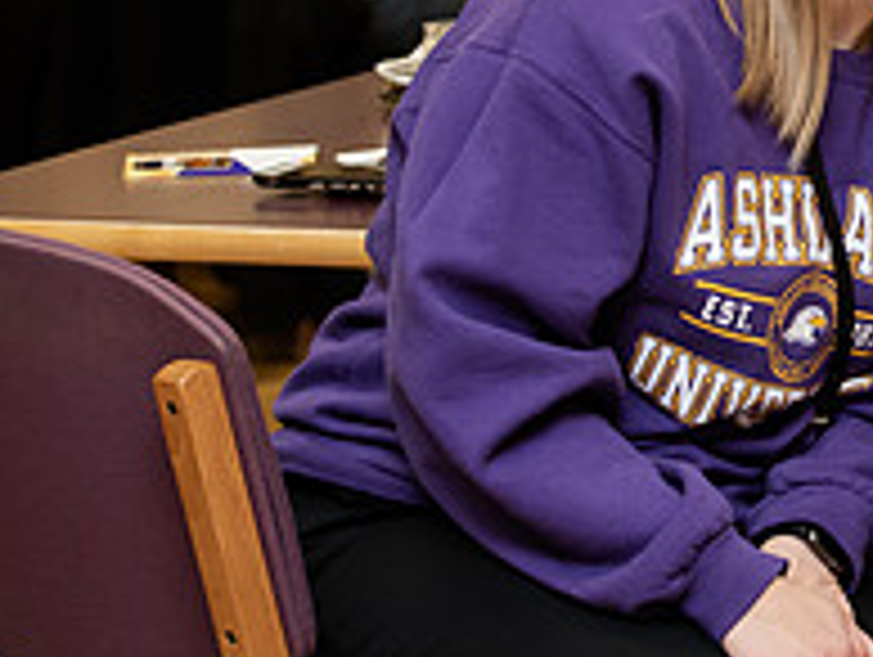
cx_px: 1264
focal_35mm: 201
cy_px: -47
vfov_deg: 7.4
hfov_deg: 9.6
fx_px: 5075
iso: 1250
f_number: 4.5
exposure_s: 1/160
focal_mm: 70
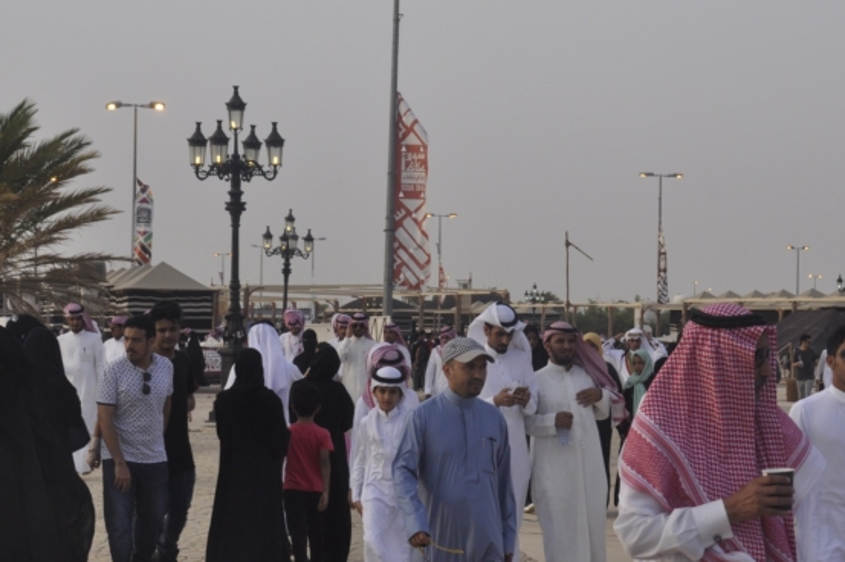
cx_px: 461
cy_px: 277
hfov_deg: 22.4
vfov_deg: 15.0
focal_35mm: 91
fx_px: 2135
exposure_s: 1/400
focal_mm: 42
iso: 640
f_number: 10
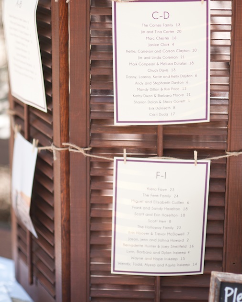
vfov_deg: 16.9
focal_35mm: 114
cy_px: 147
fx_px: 1020
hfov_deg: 13.5
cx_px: 105
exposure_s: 1/1250
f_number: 2.8
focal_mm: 85
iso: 320
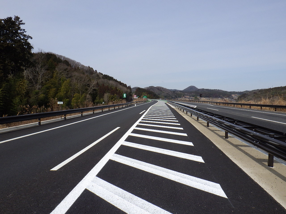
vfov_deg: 49.7
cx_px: 143
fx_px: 231
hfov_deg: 63.4
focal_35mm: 28
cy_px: 107
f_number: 4.2
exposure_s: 1/1250
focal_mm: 5
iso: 125
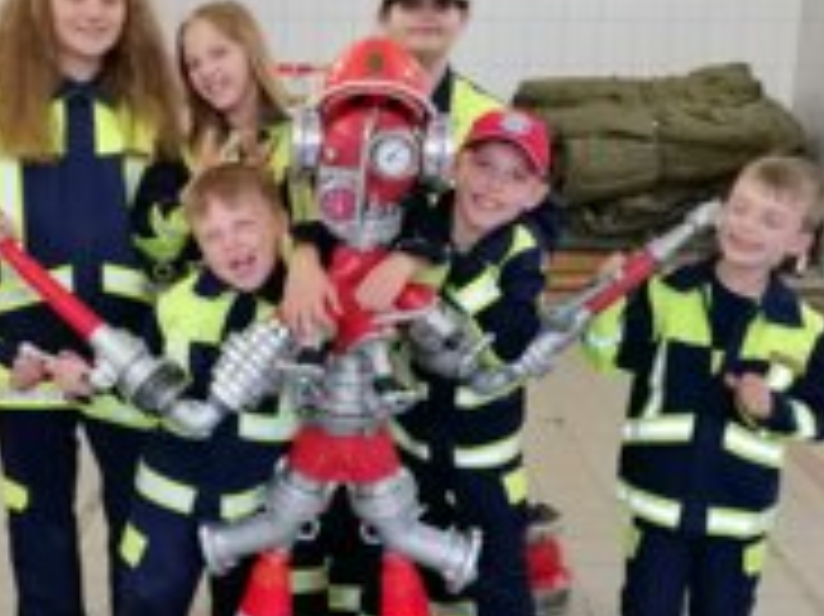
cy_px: 337
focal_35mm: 59
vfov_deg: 24.8
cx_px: 293
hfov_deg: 32.5
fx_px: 1404
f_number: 1.8
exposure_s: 1/50
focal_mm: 4.75
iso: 400
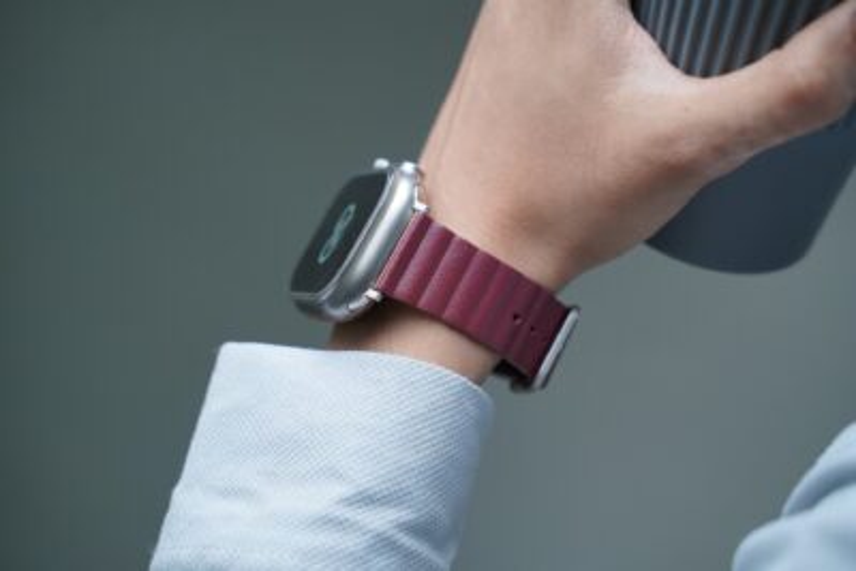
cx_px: 428
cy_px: 286
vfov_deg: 18.2
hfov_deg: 27.0
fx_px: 1784
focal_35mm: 75
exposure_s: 1/200
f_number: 4
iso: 2000
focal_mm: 75
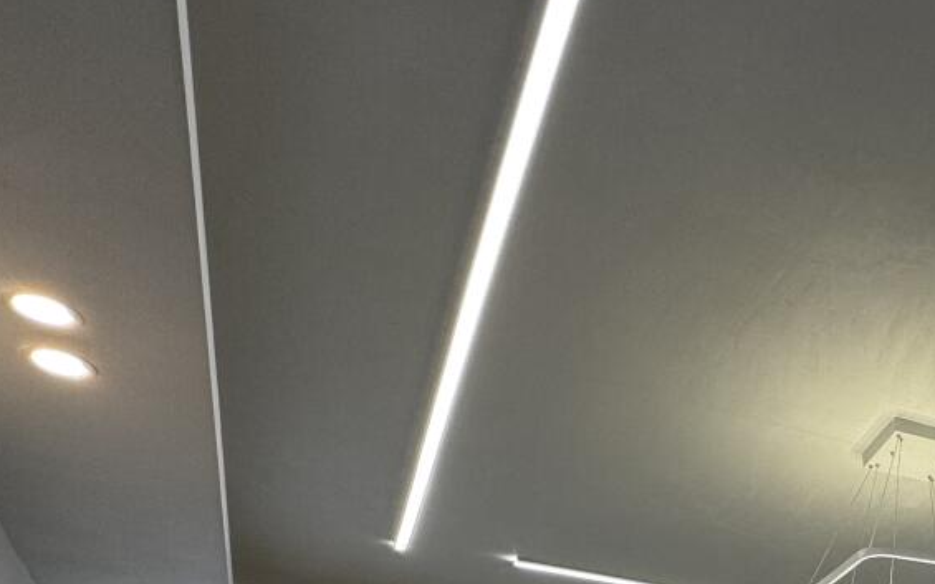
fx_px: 1070
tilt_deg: +0.0
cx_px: 1023
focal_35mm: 42
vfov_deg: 22.3
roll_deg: +2.0
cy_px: 971
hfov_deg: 39.0
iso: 100
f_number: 2.2
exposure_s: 1/100
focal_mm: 2.22
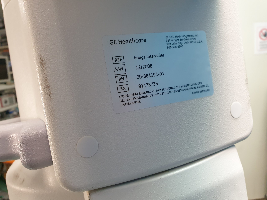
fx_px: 201
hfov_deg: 67.3
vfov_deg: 53.1
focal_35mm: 26
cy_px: 100
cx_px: 134
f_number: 2.4
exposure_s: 1/50
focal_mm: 4.3
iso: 320
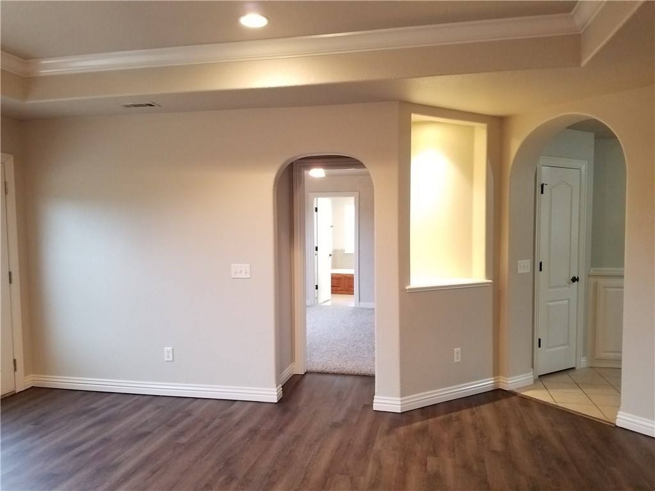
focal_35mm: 26
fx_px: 492
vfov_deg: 53.1
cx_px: 328
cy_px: 246
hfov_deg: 67.3
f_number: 1.7
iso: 500
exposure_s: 1/60
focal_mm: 4.2
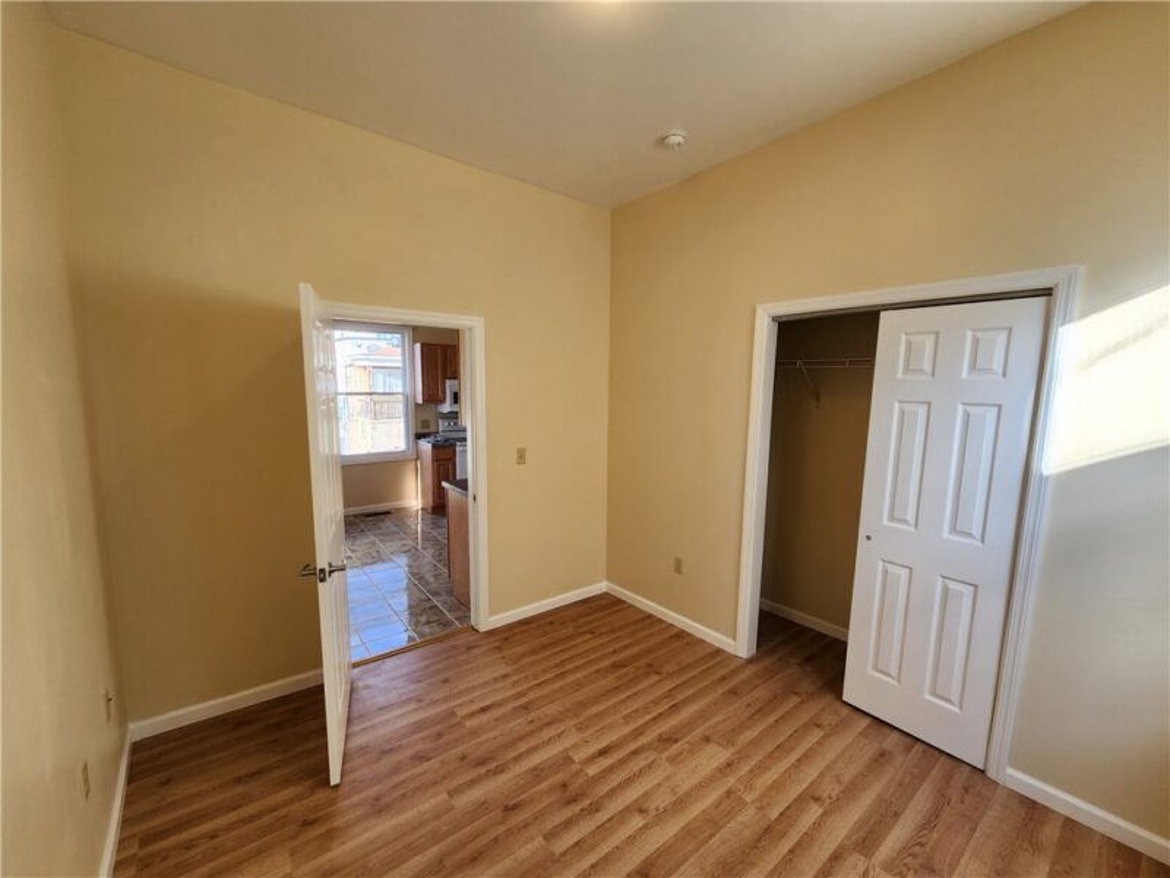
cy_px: 439
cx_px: 585
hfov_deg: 106.2
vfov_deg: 89.9
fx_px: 439
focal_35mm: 13
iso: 80
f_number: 2.2
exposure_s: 1/120
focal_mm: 2.2
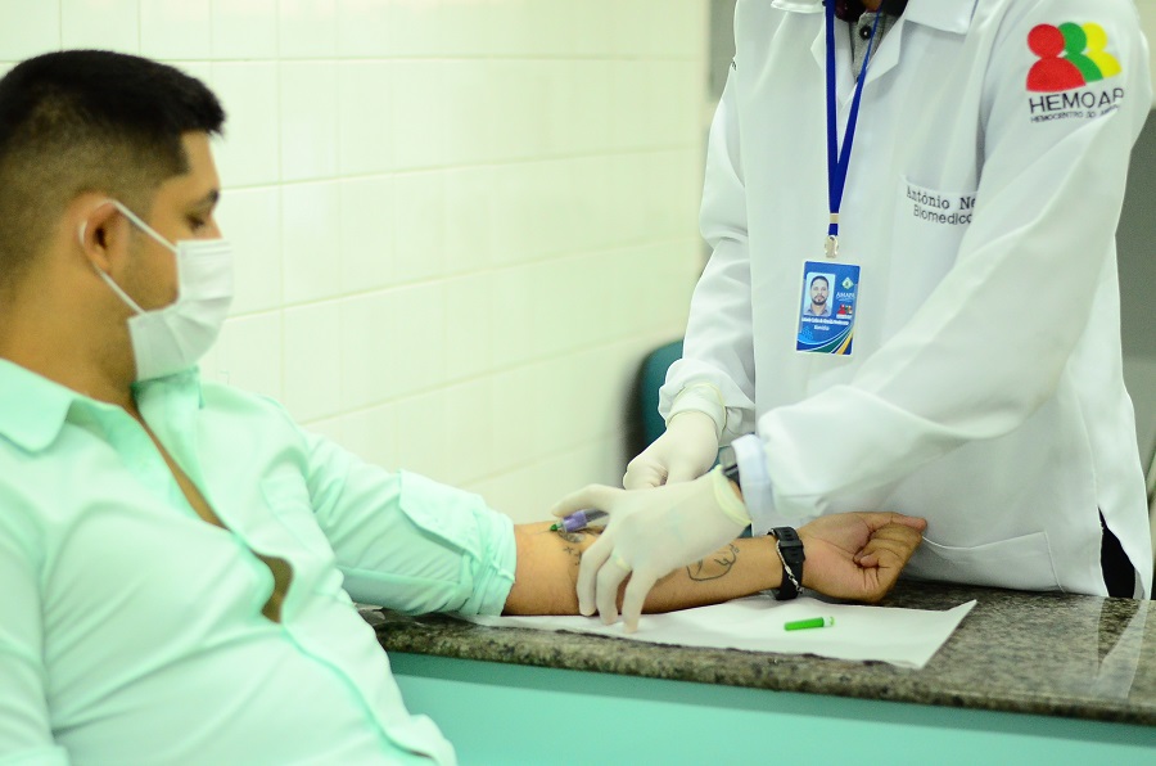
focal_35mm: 75
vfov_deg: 18.1
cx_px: 578
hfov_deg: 27.0
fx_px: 2403
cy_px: 383
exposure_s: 1/400
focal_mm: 50
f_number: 1.8
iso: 2000
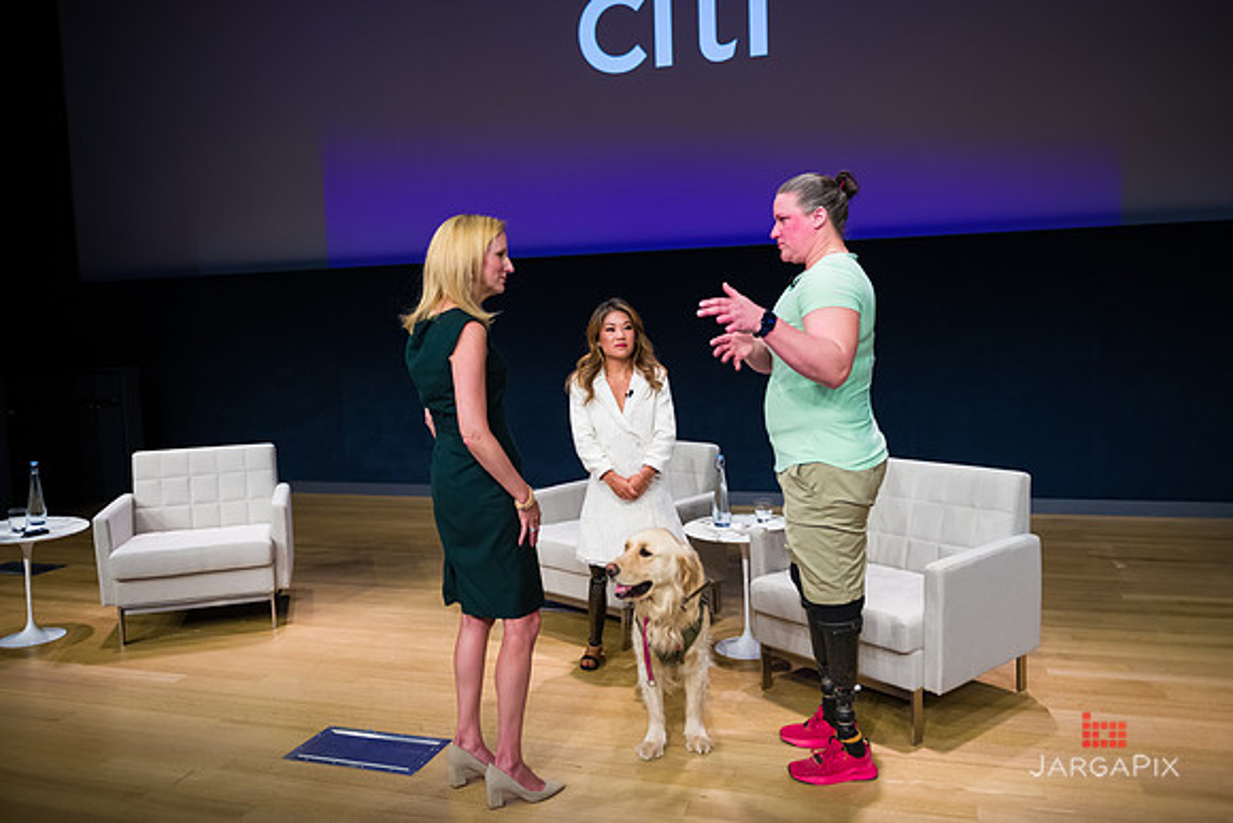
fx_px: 959
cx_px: 616
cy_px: 412
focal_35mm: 28
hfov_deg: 65.5
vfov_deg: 46.4
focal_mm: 28
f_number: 4
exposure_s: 1/400
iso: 1000
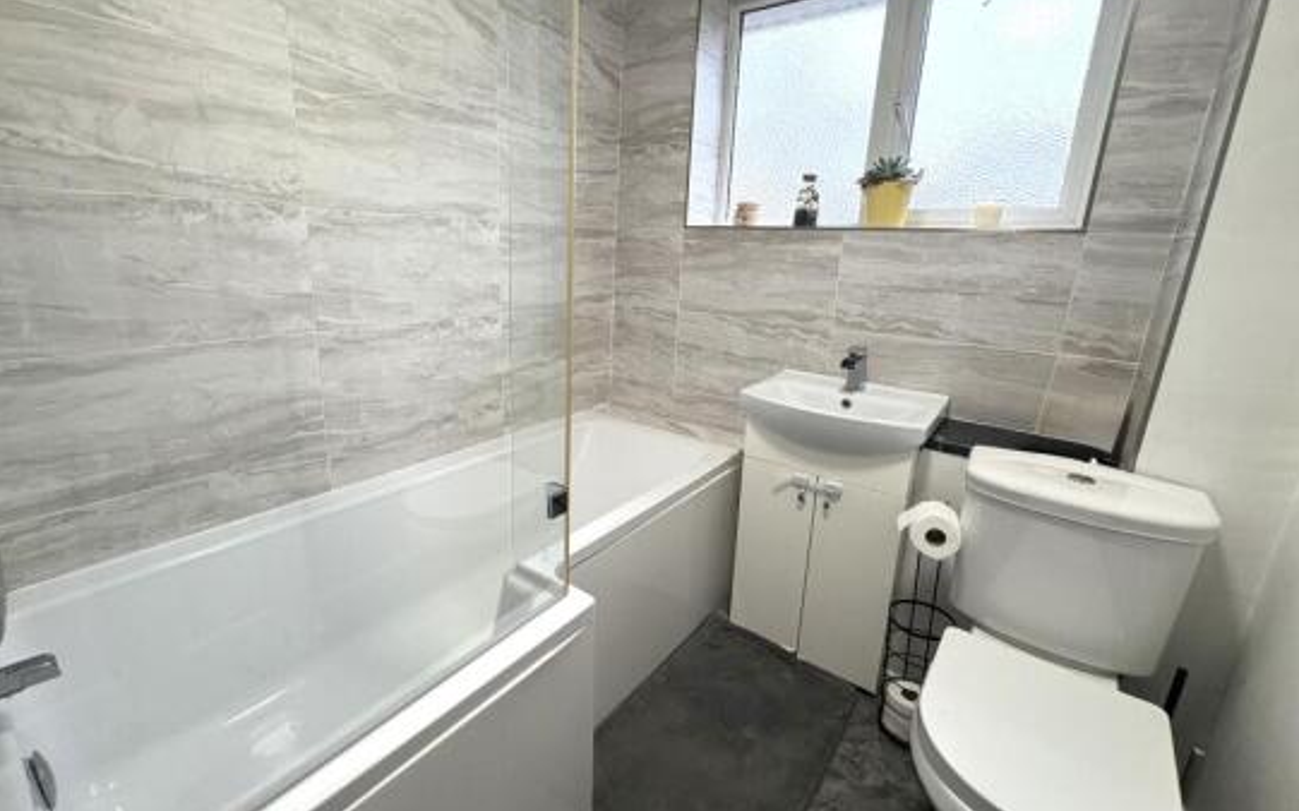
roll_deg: -2.0
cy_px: 383
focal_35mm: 16
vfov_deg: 71.2
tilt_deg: -13.4
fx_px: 566
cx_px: 621
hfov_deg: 97.8
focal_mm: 2.22
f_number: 2.2
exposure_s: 1/100
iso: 250
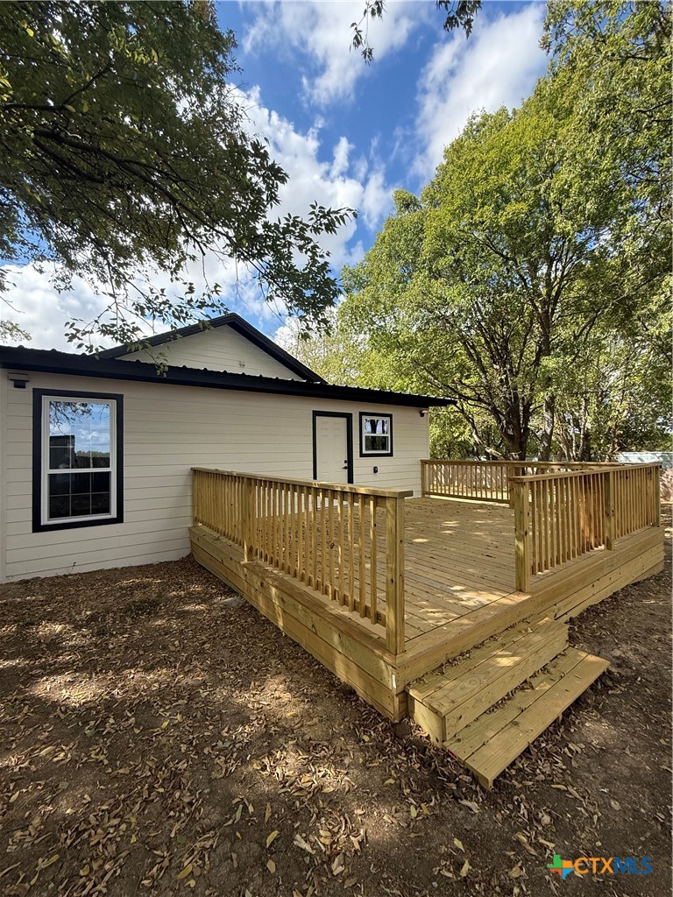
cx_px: 336
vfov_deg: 102.1
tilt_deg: +2.5
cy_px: 448
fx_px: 363
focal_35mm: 14
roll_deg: +0.8
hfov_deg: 85.7
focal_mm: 2.22
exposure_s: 1/820
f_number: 2.2
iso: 64
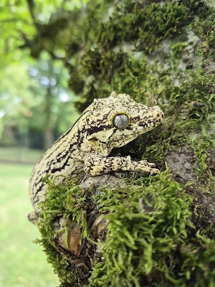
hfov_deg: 58.9
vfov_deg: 73.9
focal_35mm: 23
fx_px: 190
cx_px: 108
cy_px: 144
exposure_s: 1/182
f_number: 1.8
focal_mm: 5.4
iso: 80
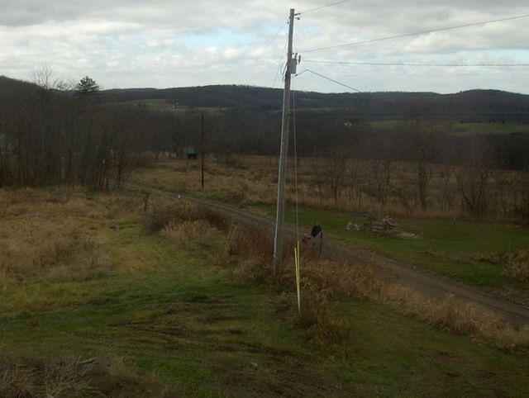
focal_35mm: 41
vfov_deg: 35.2
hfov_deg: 45.7
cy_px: 199
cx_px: 264
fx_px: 628
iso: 100
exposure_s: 1/552
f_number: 3.5
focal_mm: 6.5
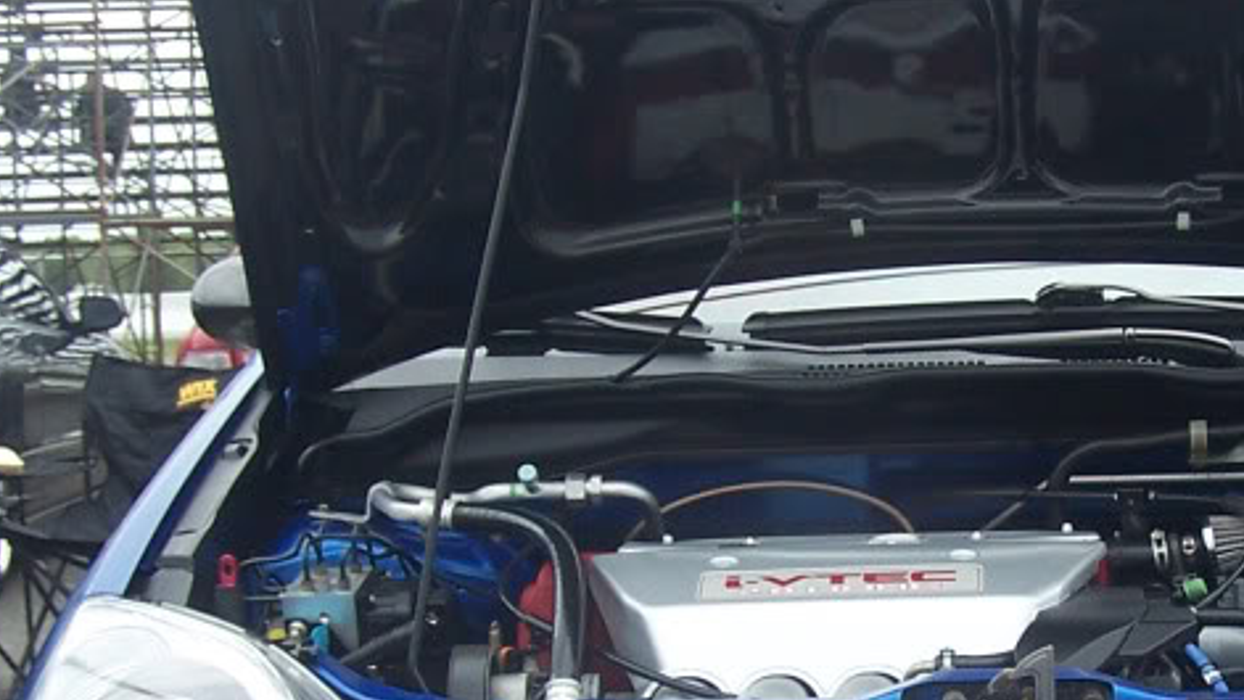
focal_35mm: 90
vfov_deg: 13.3
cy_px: 623
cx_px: 975
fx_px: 2969
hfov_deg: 23.4
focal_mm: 6.3
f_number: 2.8
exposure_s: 1/180
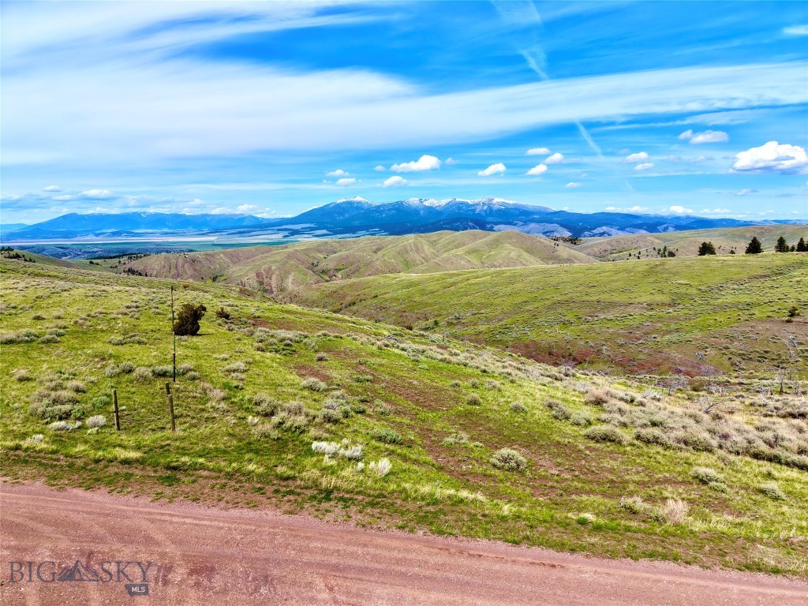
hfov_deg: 71.6
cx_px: 404
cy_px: 303
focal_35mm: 24
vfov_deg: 56.8
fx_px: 560
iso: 200
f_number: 1.8
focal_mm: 8.67
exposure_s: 1/6400
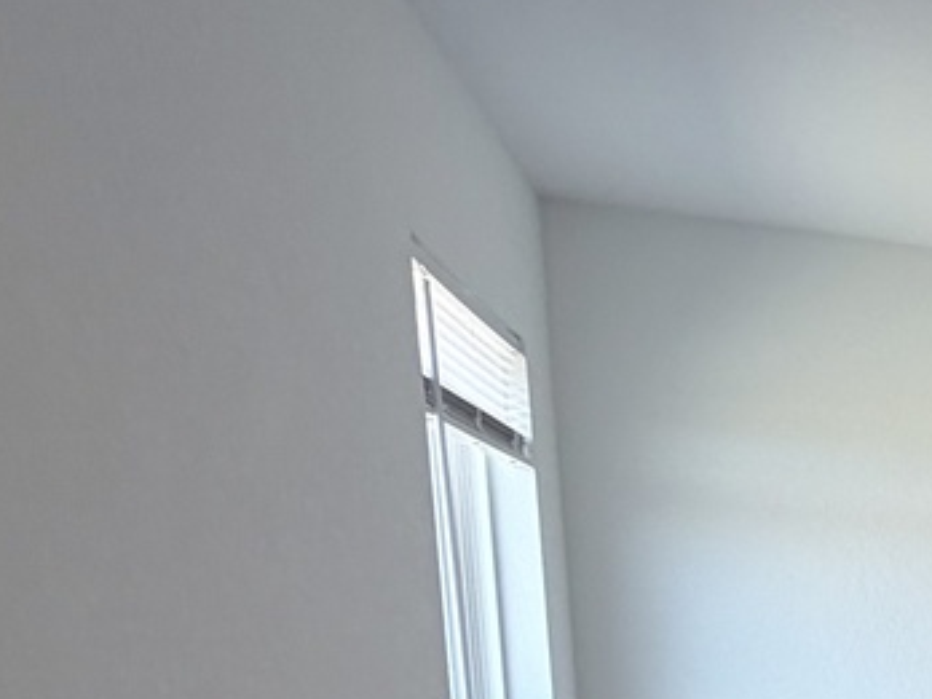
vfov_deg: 23.3
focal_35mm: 58
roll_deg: -0.2
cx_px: 1893
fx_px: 1562
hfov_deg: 18.9
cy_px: 811
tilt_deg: -4.3
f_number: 2.2
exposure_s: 1/120
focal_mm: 2.22
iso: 100
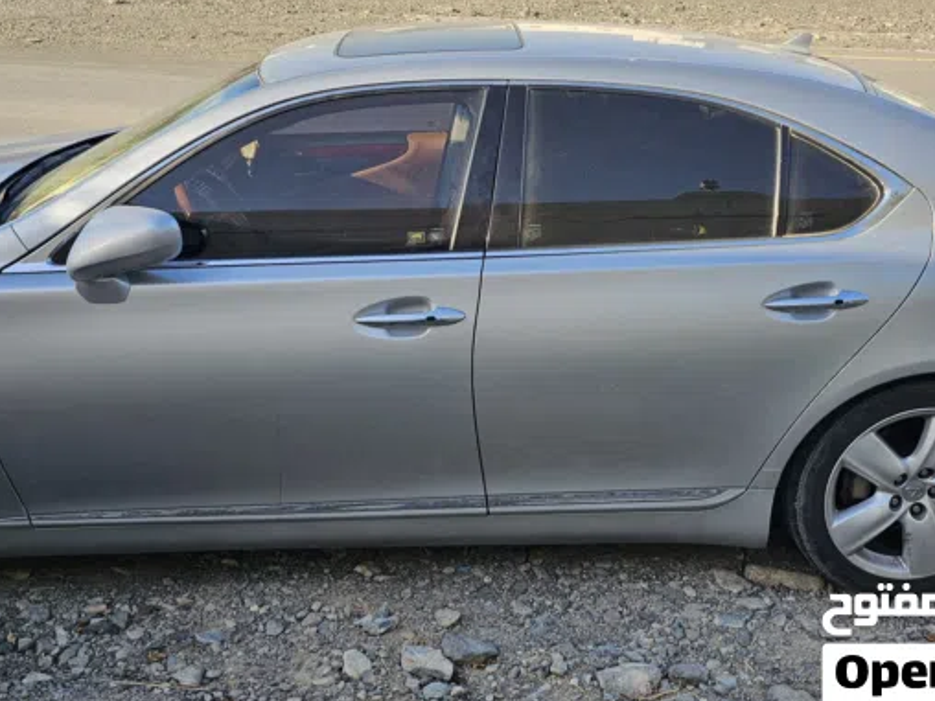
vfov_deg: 48.1
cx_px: 545
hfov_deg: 61.3
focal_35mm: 29
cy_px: 311
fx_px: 783
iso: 10
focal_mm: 6.3
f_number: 1.7
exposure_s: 1/303
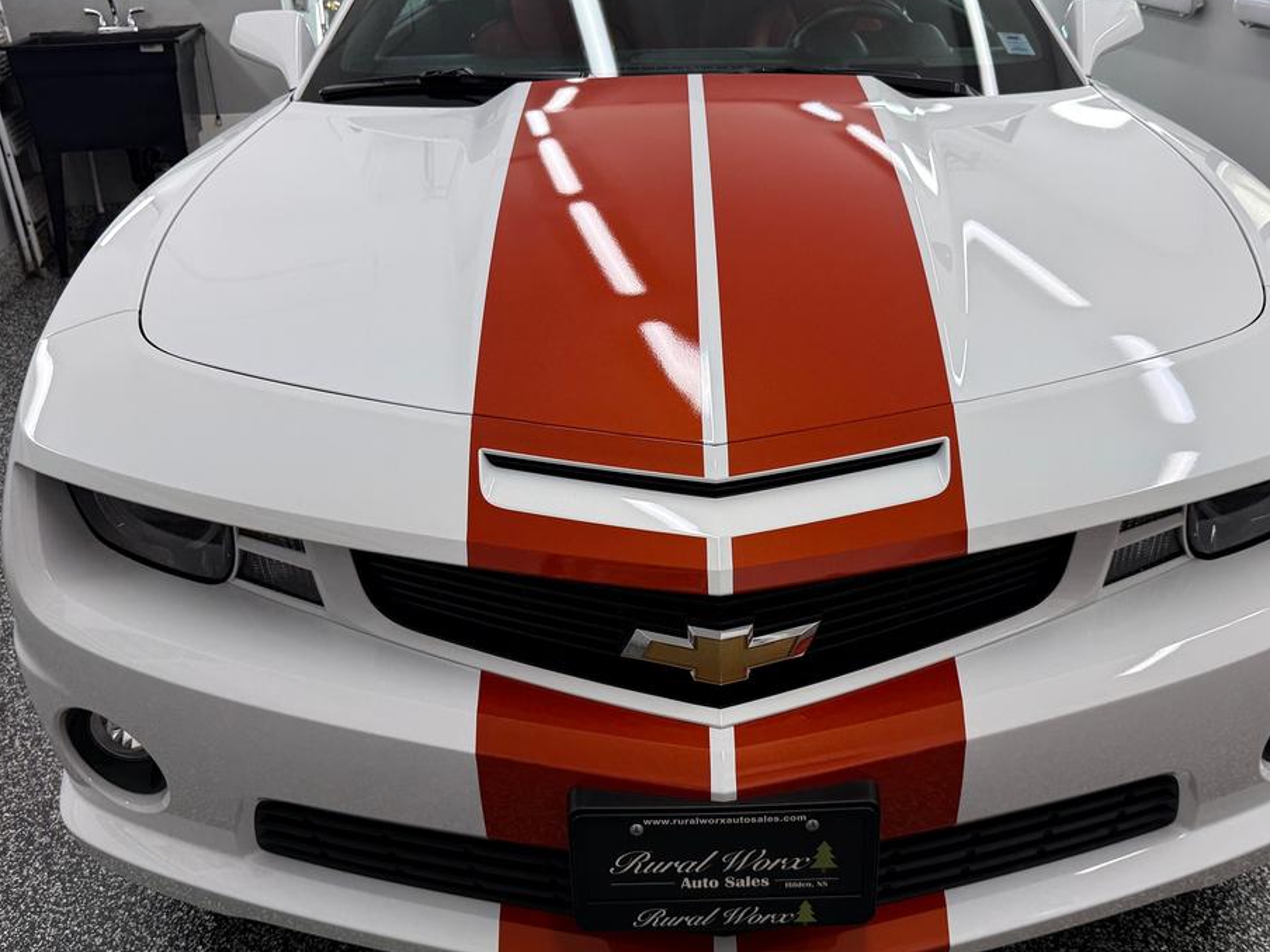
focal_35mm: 34
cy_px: 459
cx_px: 711
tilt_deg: -24.8
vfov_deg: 41.8
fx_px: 1247
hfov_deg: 53.8
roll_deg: +0.9
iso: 50
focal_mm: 6.76
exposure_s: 1/132
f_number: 1.78
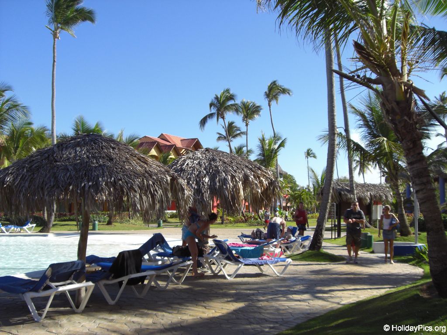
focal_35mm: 38
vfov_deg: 37.7
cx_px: 224
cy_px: 168
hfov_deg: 49.0
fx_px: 491
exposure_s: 1/800
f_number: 2.7
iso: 64
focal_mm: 6.2
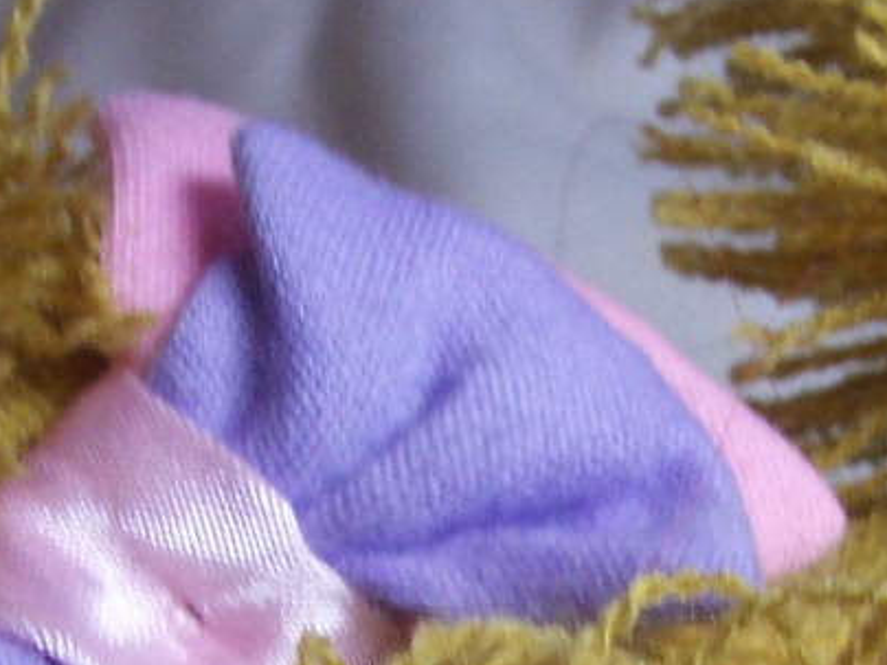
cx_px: 503
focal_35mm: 110
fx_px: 2819
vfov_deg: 13.1
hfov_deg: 17.9
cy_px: 819
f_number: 2.8
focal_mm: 5.6
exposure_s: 1/60
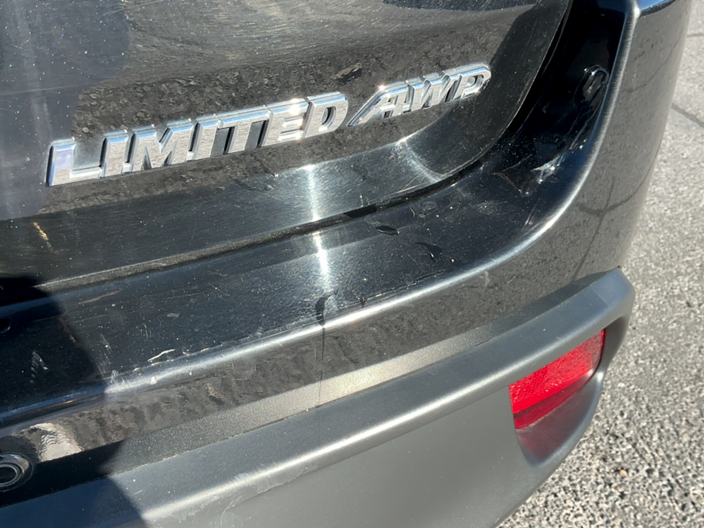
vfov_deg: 46.8
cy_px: 264
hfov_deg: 60.0
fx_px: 610
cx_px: 352
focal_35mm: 30
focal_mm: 3
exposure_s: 1/248
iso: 25
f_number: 1.8
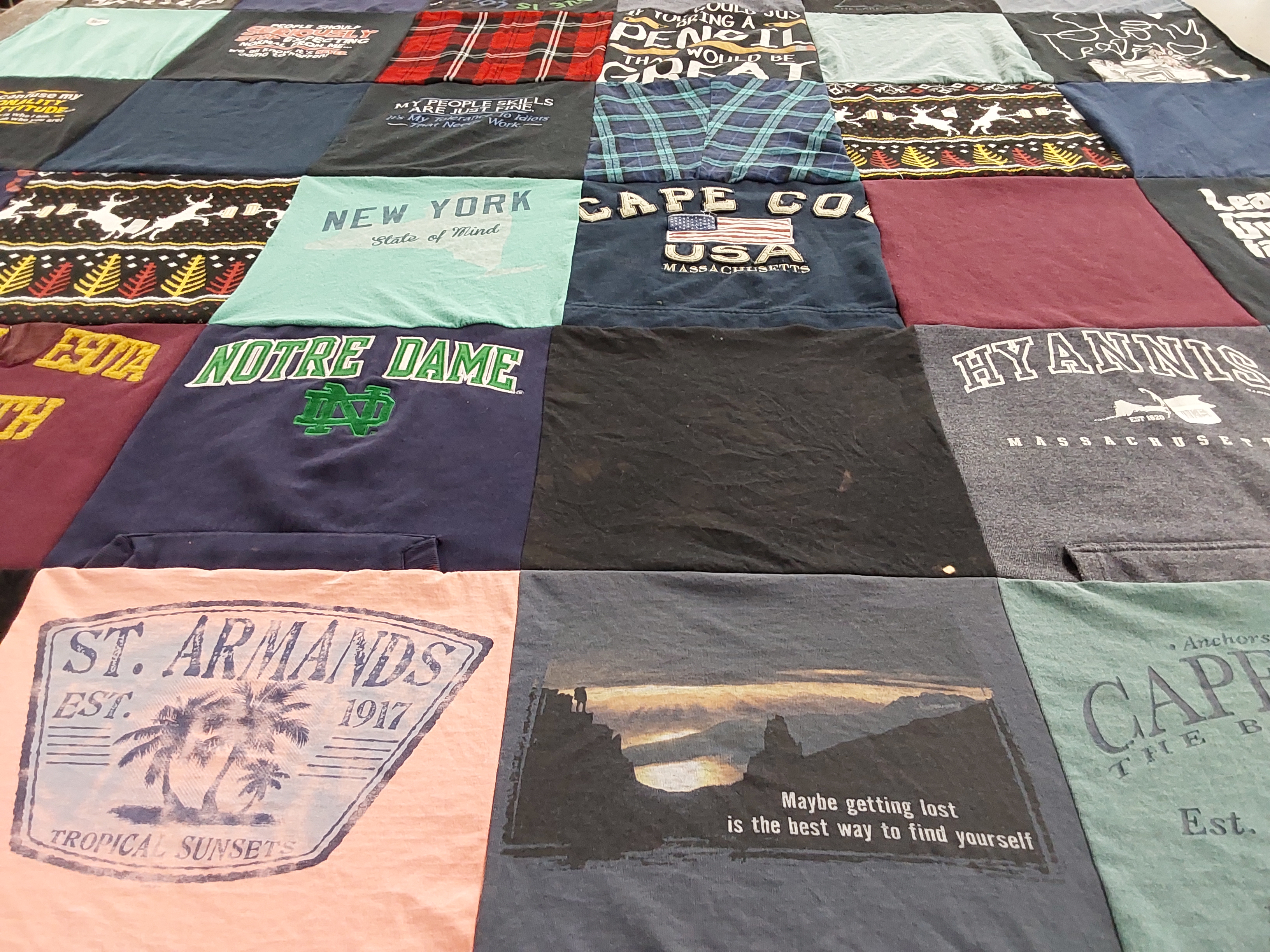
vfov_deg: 49.7
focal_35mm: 28
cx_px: 635
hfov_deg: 63.4
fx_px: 1027
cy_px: 476
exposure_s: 1/60
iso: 250
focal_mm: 2.91
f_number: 1.9
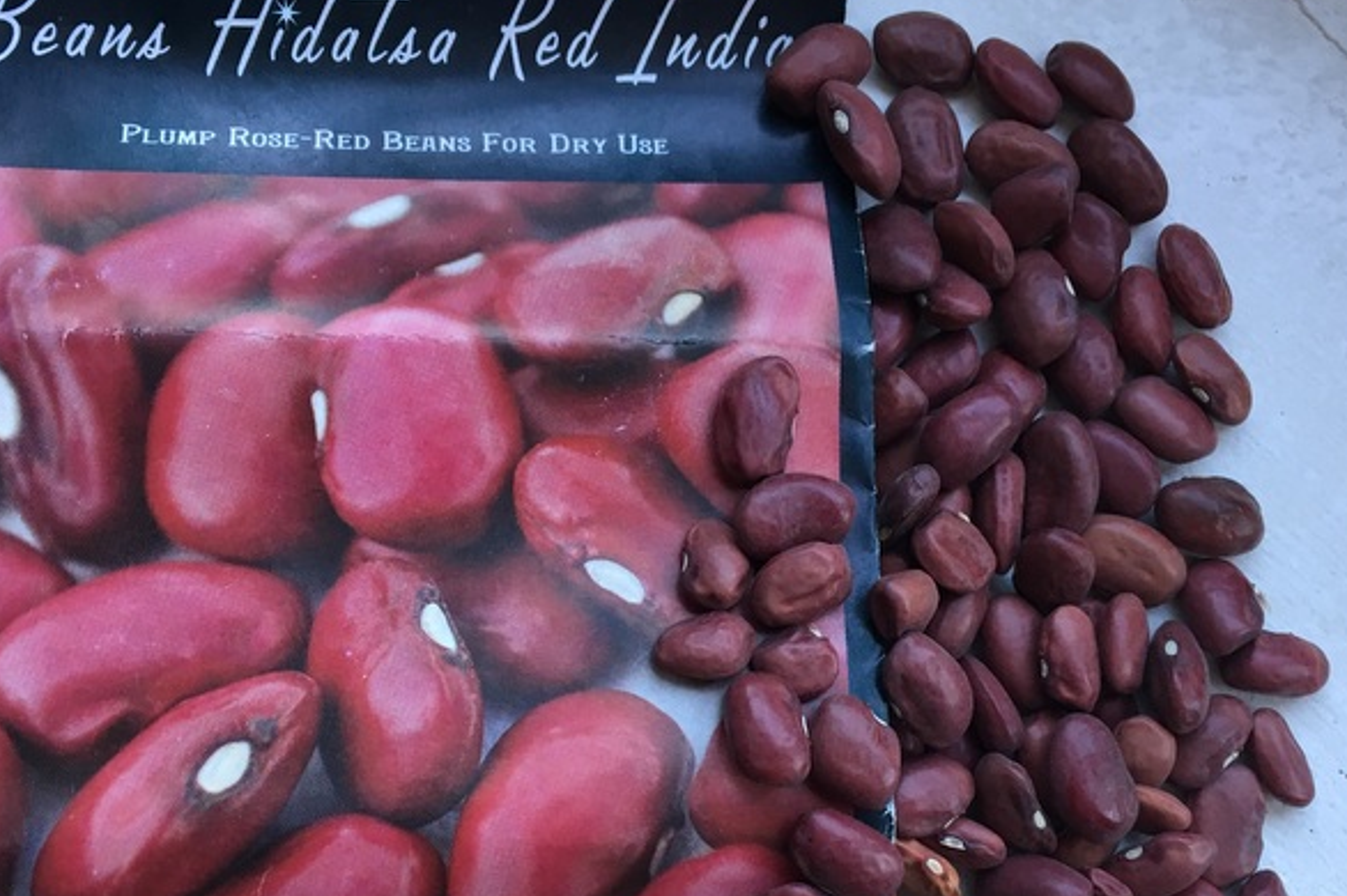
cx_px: 674
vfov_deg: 42.3
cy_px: 450
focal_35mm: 31
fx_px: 1159
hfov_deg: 60.3
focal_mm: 4.15
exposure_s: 1/33
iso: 50
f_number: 2.2
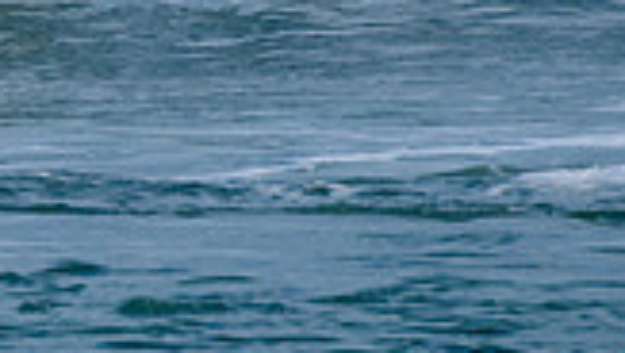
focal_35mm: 2283
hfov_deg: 0.9
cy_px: -125
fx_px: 37866
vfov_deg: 0.5
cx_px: -265
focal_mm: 500
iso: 250
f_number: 5.6
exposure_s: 1/1250
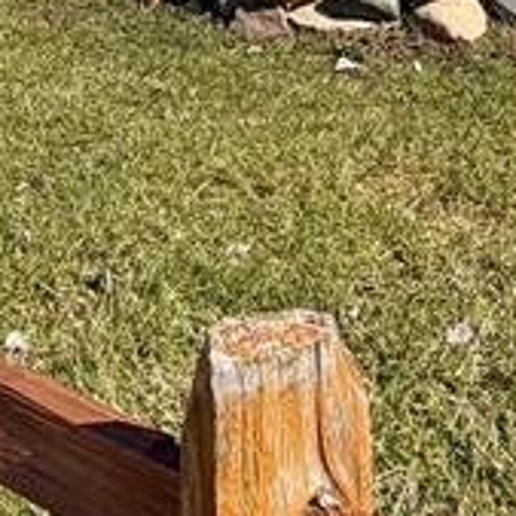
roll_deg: +0.6
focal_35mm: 75
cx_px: 214
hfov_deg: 23.0
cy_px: -232
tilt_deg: -6.0
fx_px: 1265
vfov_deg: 20.2
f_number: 2.2
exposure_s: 1/876
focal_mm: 2.22
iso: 20
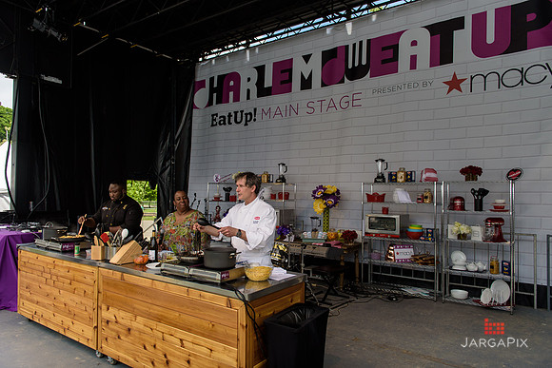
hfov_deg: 73.7
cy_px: 184
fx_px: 368
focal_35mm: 24
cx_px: 276
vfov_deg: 53.2
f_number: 3.2
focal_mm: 24
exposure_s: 1/1250
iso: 200
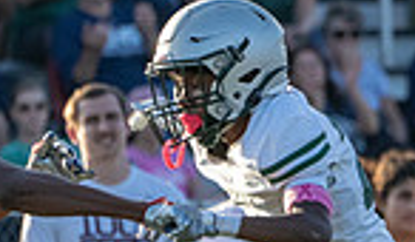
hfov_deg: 1.2
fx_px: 20565
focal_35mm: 1853
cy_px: 382
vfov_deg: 0.7
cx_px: 656
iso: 1600
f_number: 8
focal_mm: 400
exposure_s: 1/1250
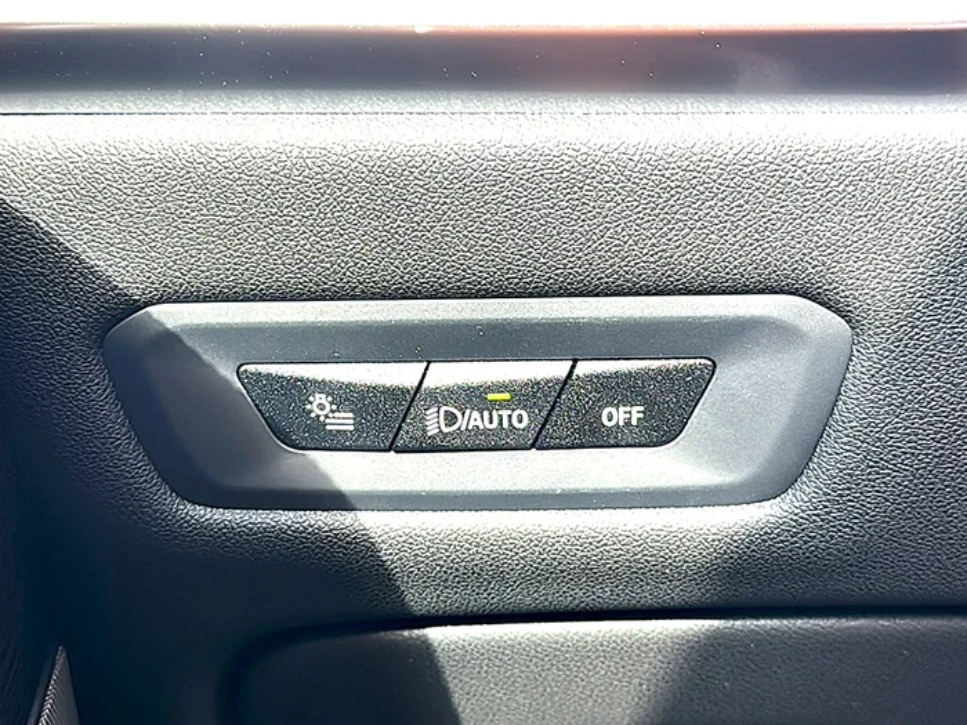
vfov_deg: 32.2
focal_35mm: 45
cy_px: 362
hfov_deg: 42.1
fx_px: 1257
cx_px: 484
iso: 64
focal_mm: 6.86
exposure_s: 1/134
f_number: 1.78
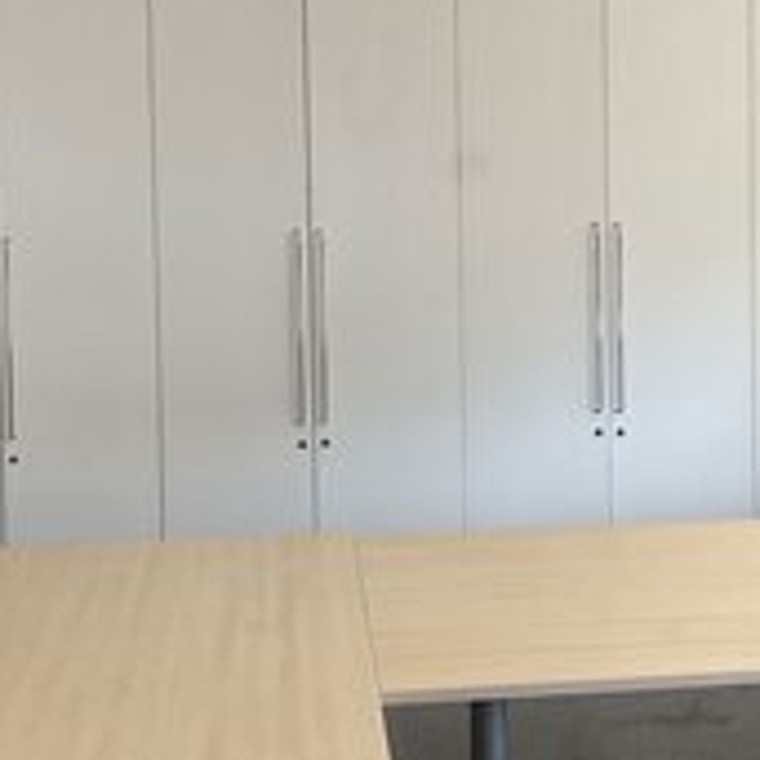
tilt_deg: -4.5
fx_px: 1490
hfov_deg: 28.5
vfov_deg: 28.1
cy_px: 178
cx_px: 458
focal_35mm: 60
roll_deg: +0.8
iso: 64
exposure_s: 1/93
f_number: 1.8
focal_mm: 3
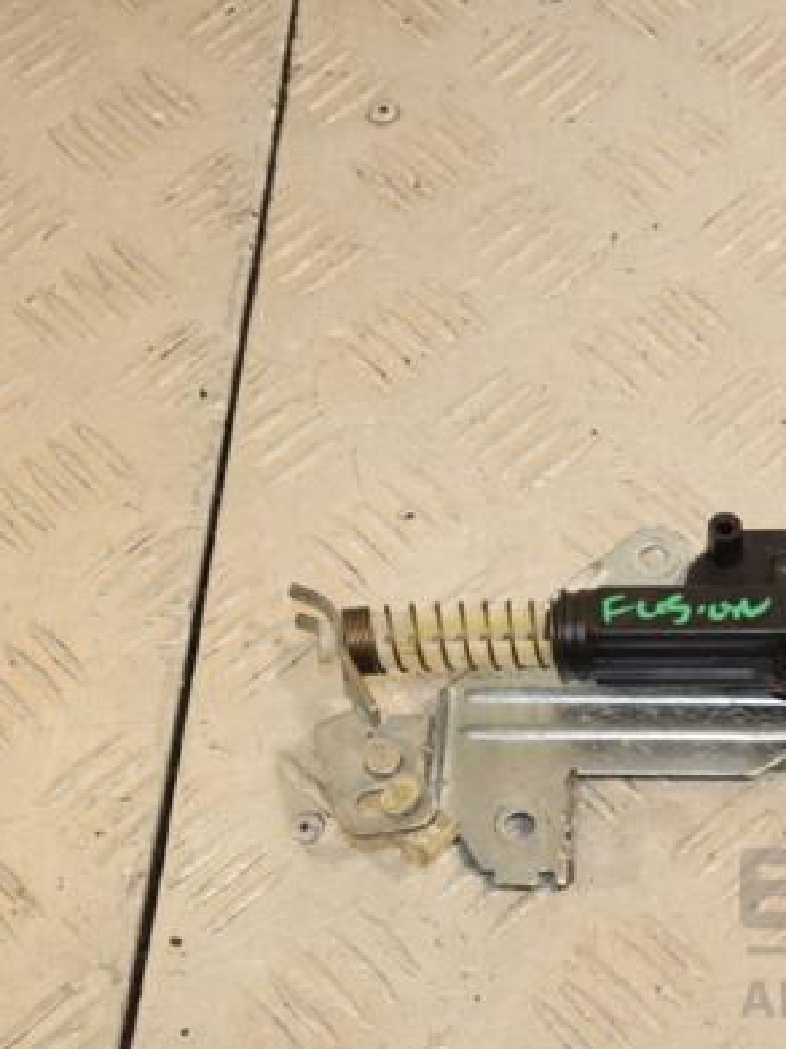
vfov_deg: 21.1
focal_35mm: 93
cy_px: 531
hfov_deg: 15.7
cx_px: 689
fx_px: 2817
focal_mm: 42
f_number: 9
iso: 800
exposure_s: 1/200
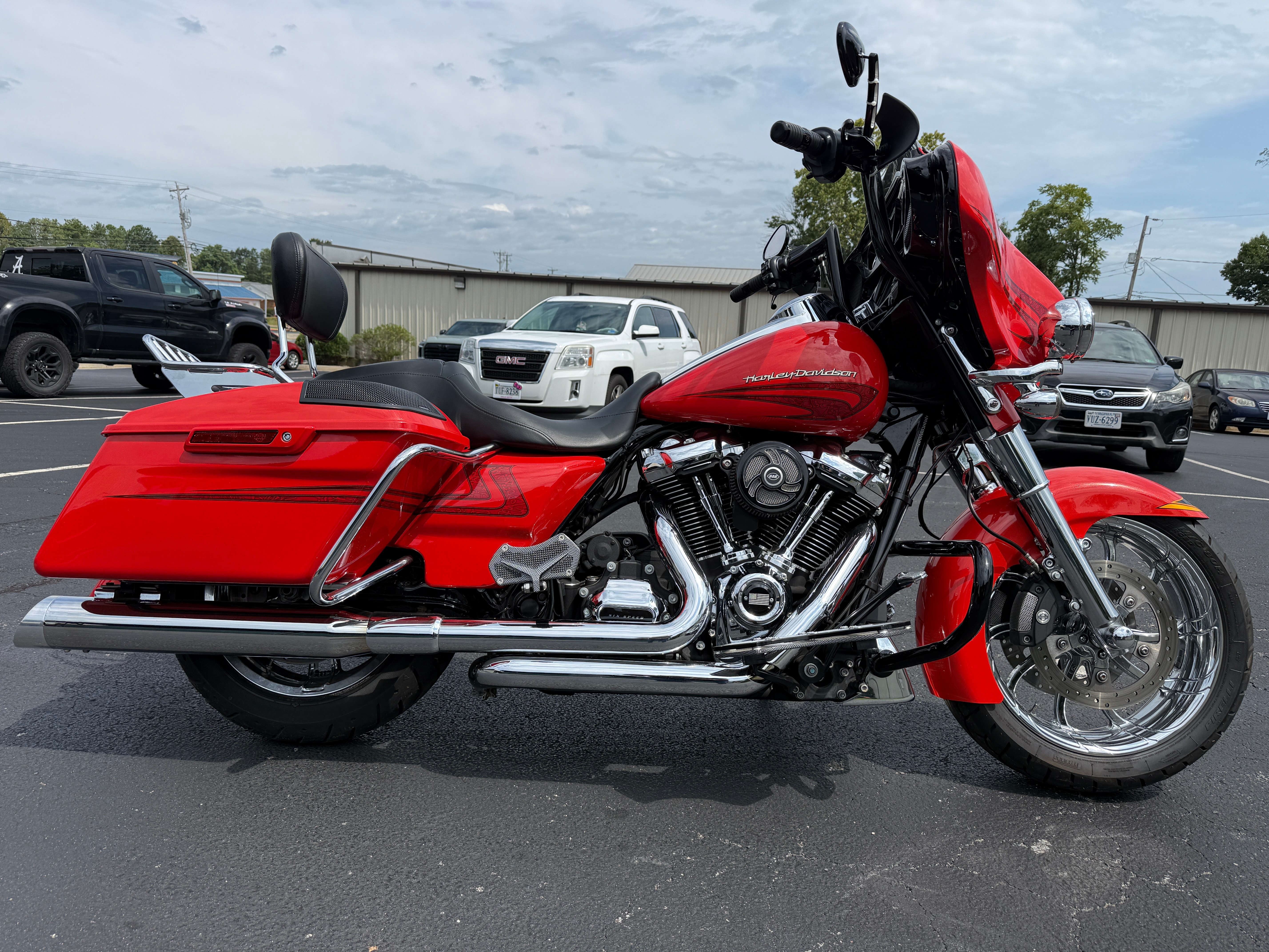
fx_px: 880
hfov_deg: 71.6
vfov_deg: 56.8
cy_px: 476
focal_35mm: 24
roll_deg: -1.6
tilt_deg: -10.9
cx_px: 634
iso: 80
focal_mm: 6.76
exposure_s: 1/4975
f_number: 1.78
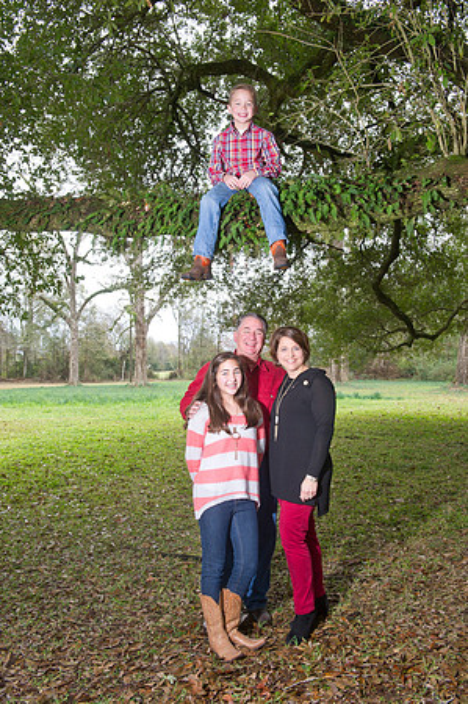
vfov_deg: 54.5
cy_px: 352
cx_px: 234
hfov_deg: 37.8
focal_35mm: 35
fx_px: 684
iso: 800
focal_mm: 35
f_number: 7.1
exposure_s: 1/100
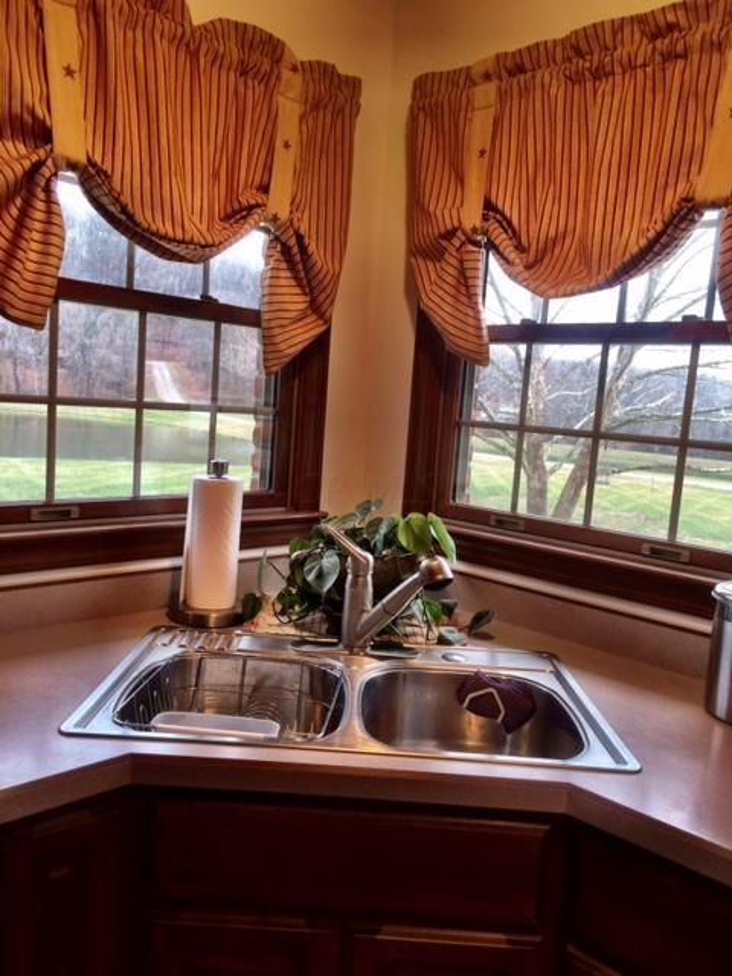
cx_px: 366
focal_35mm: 29
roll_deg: -4.2
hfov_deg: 48.2
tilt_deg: -6.1
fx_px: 818
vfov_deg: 61.7
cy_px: 488
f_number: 2.2
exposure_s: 1/30
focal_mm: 4.15
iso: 32
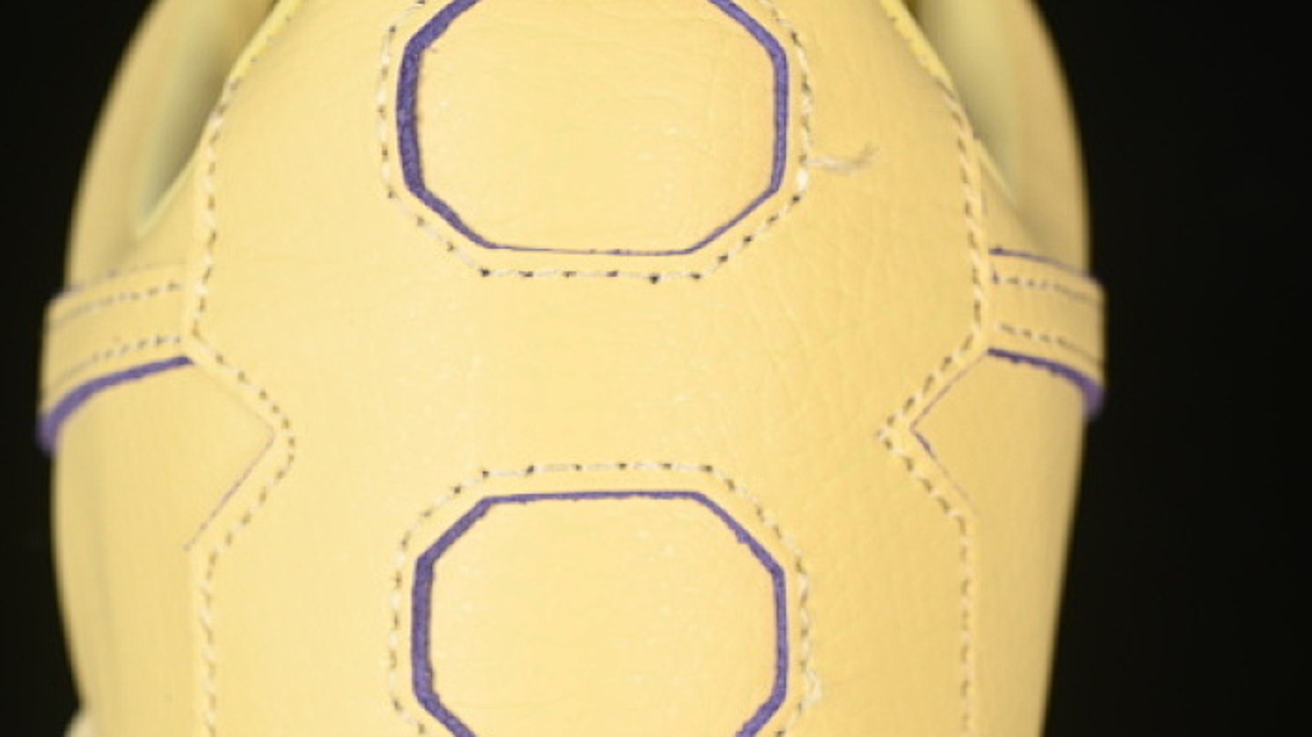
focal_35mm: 121
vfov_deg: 10.0
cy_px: 533
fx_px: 4209
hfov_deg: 17.7
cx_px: 576
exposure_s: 1/80
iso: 160
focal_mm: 50
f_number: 7.1
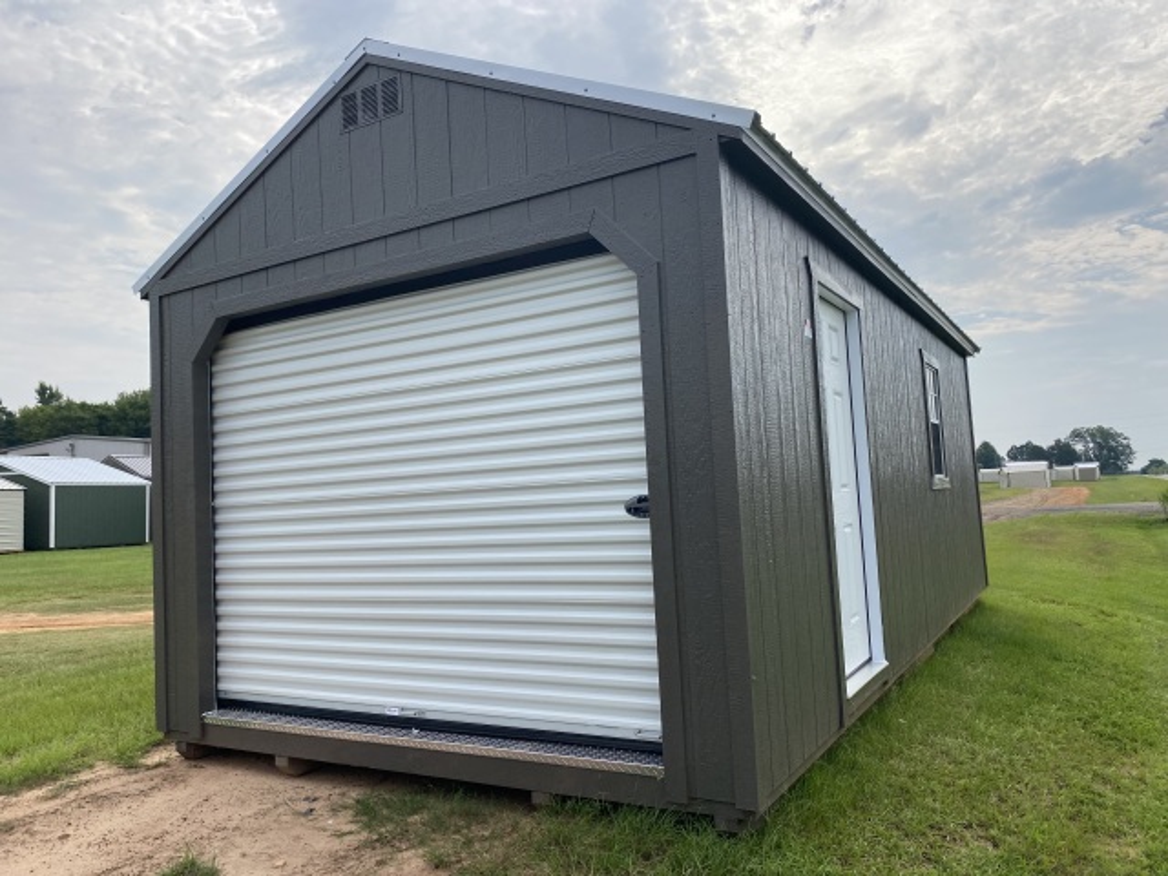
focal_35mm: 26
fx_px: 877
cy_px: 438
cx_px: 584
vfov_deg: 53.1
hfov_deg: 67.3
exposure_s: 1/2688
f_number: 1.8
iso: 32
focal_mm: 4.25
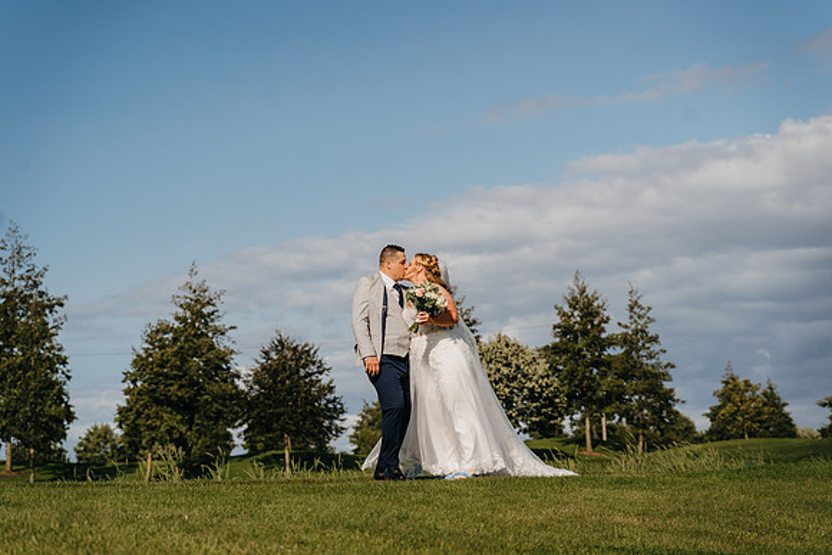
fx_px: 1734
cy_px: 278
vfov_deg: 18.2
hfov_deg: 27.0
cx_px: 416
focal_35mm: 75
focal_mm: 75
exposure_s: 1/1000
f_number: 4.5
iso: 50
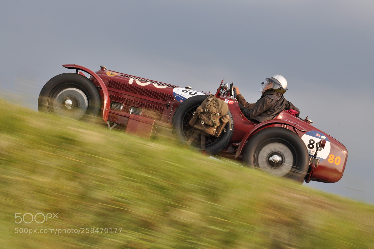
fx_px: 1090
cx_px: 187
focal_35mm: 105
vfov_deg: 13.0
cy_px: 124
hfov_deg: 19.5
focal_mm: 70
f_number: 14
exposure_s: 1/60
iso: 200
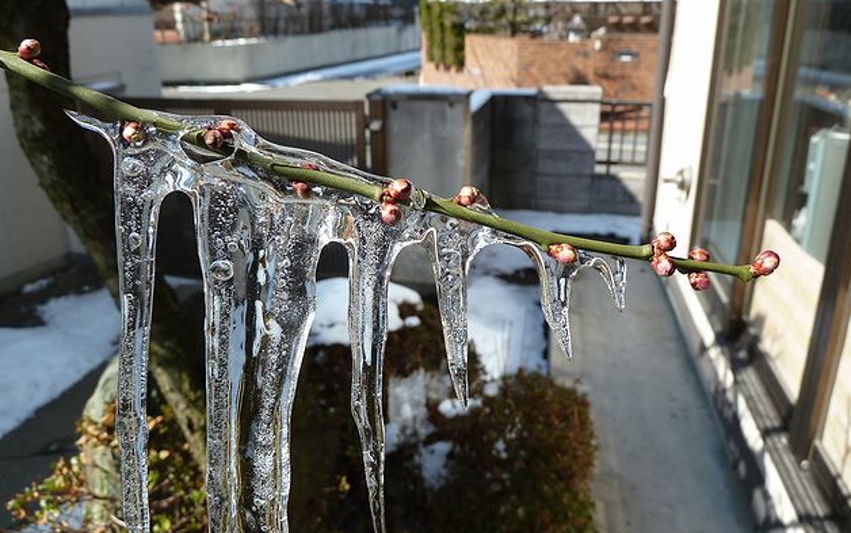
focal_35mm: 27
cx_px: 423
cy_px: 221
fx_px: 626
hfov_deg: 68.4
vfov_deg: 45.9
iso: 80
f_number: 4
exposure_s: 1/250
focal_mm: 4.1
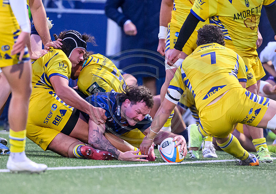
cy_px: 135
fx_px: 7619
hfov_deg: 2.1
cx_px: 205
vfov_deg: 1.5
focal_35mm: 978
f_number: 2.8
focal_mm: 400
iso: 6400
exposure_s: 1/1250
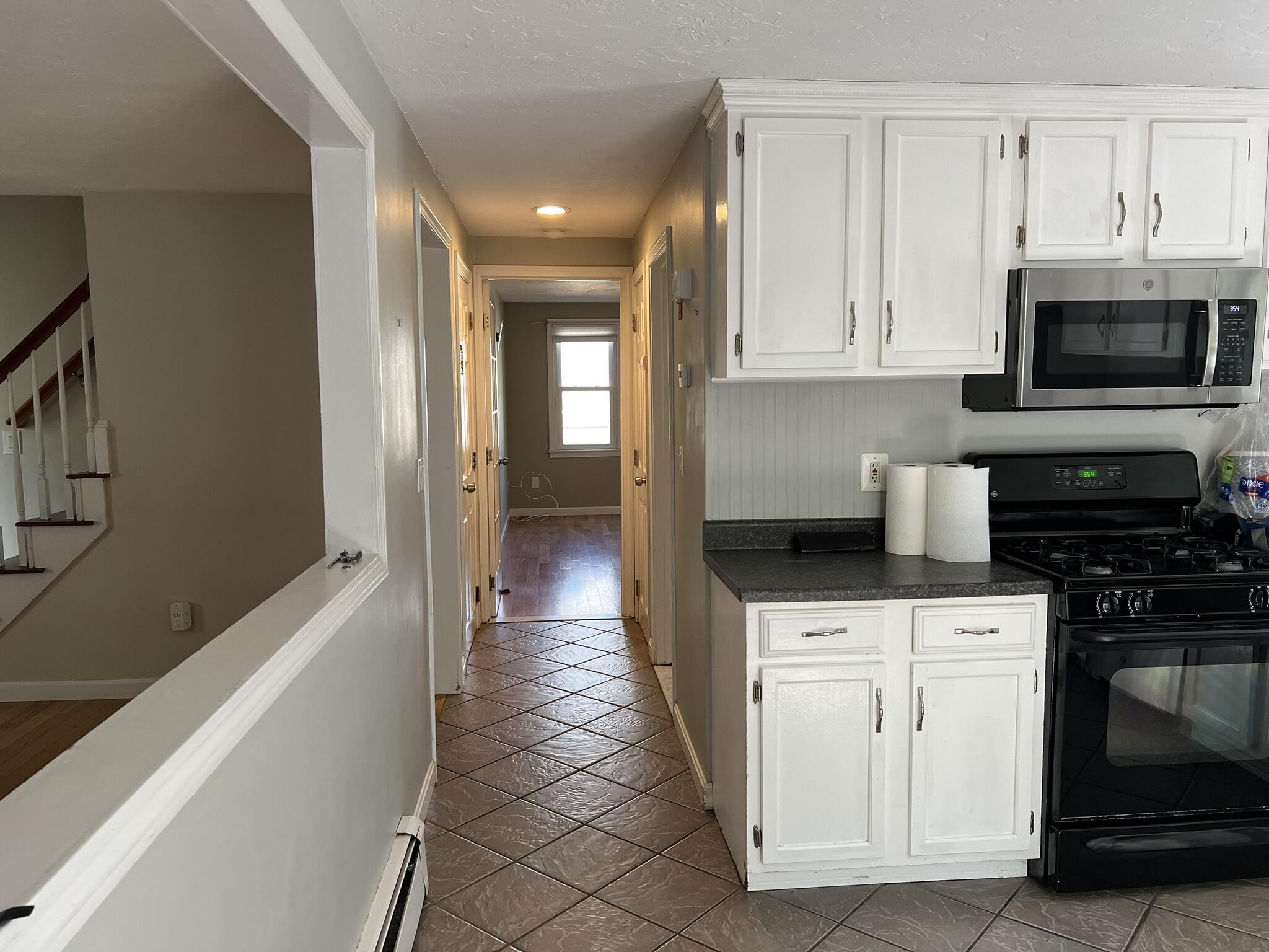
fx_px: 953
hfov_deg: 67.3
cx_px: 634
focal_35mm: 26
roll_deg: +1.2
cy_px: 476
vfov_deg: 53.1
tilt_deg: -5.7
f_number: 1.5
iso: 125
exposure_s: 1/121
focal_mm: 5.7
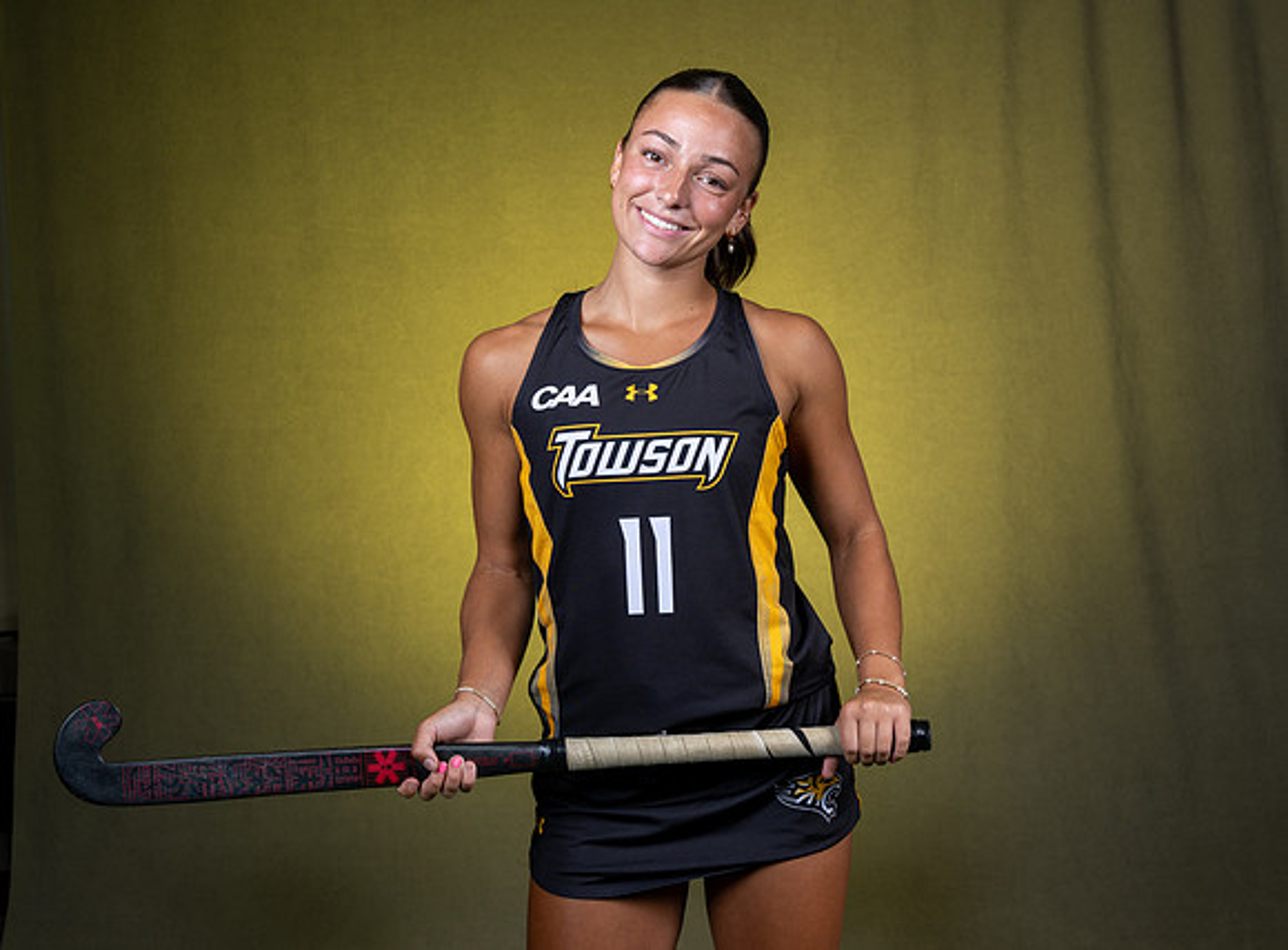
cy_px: 488
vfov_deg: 20.0
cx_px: 784
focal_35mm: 73
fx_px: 2696
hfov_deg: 26.8
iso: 100
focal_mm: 59
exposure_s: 1/160
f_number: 7.1
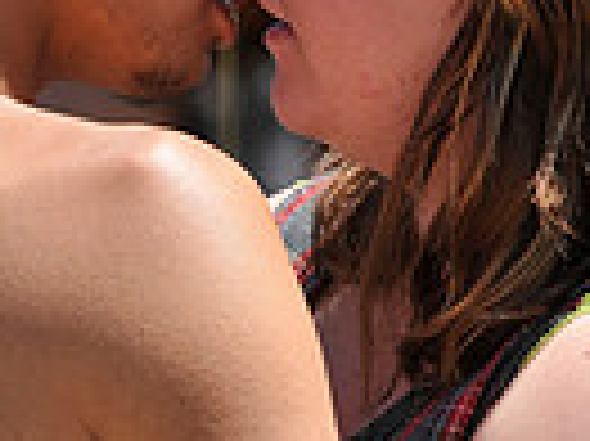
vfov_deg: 0.8
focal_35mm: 1980
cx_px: 313
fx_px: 33717
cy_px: 387
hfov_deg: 1.0
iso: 200
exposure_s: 1/320
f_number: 9
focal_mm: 400
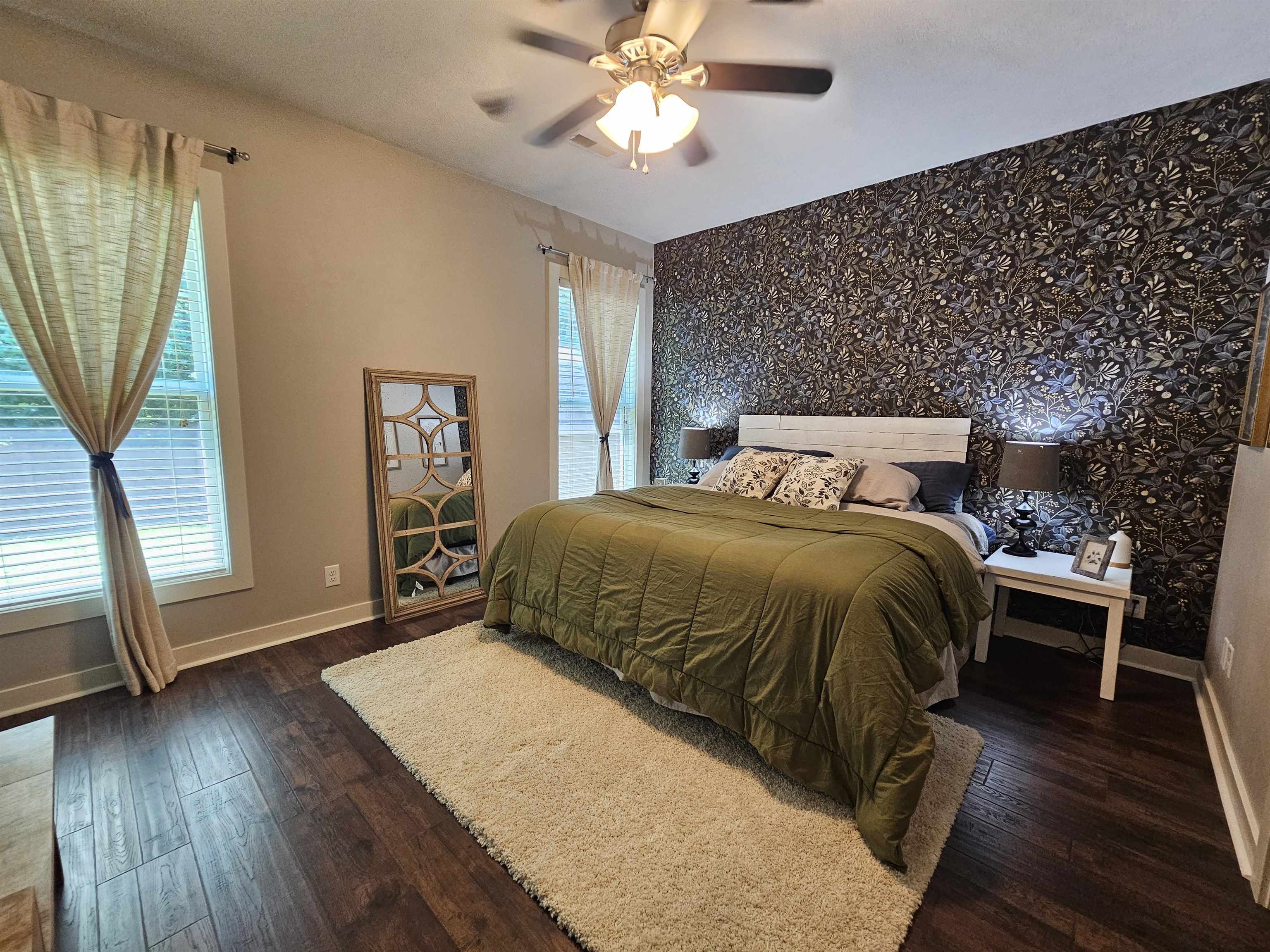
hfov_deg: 106.2
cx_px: 635
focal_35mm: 13
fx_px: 477
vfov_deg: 89.9
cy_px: 476
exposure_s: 1/60
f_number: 2.2
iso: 320
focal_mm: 2.2
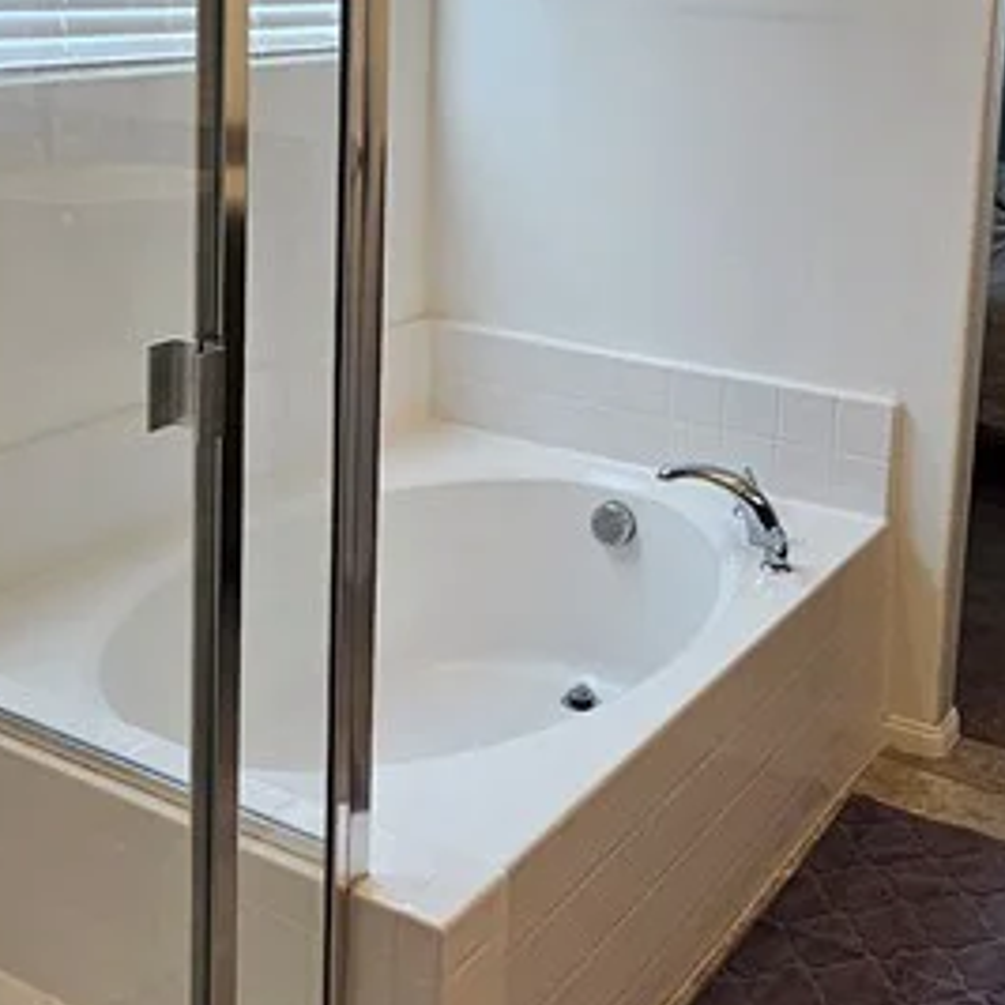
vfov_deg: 37.1
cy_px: 207
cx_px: 486
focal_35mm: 44
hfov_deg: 38.3
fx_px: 1445
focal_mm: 2.2
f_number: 2.2
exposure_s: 1/60
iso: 50
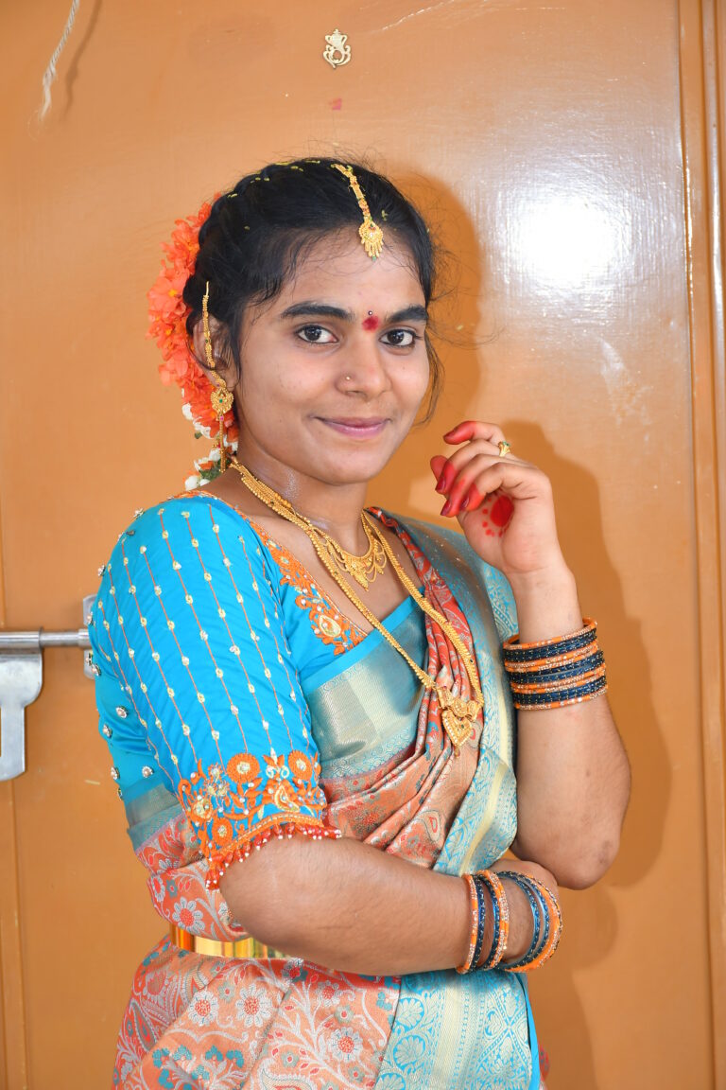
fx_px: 3176
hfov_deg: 13.0
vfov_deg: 19.5
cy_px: 545
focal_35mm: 105
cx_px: 363
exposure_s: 1/125
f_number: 6.3
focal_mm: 70
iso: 400
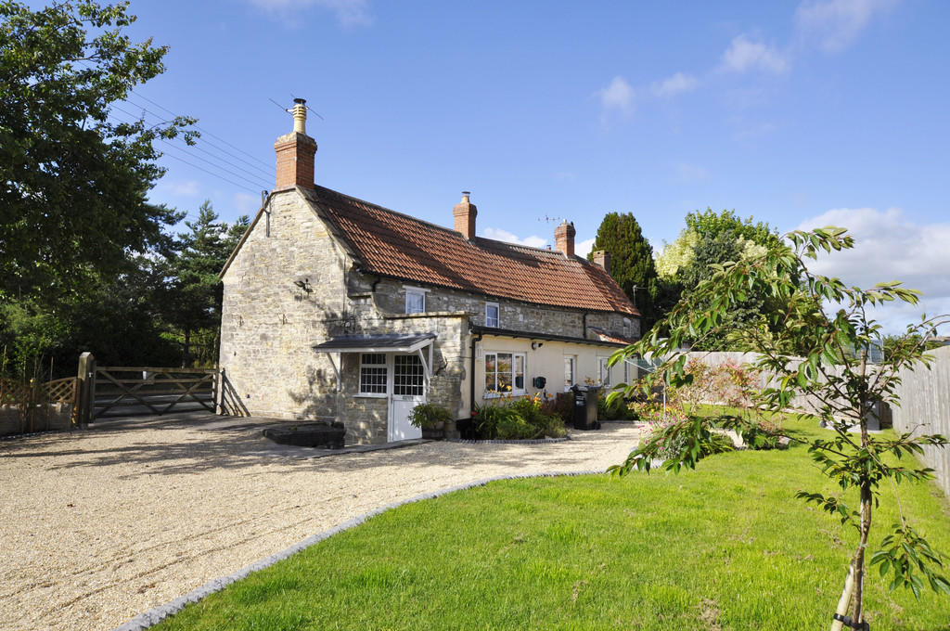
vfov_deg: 53.0
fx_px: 633
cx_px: 475
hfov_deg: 73.8
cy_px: 316
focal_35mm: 24
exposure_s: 1/400
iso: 200
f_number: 10
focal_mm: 16
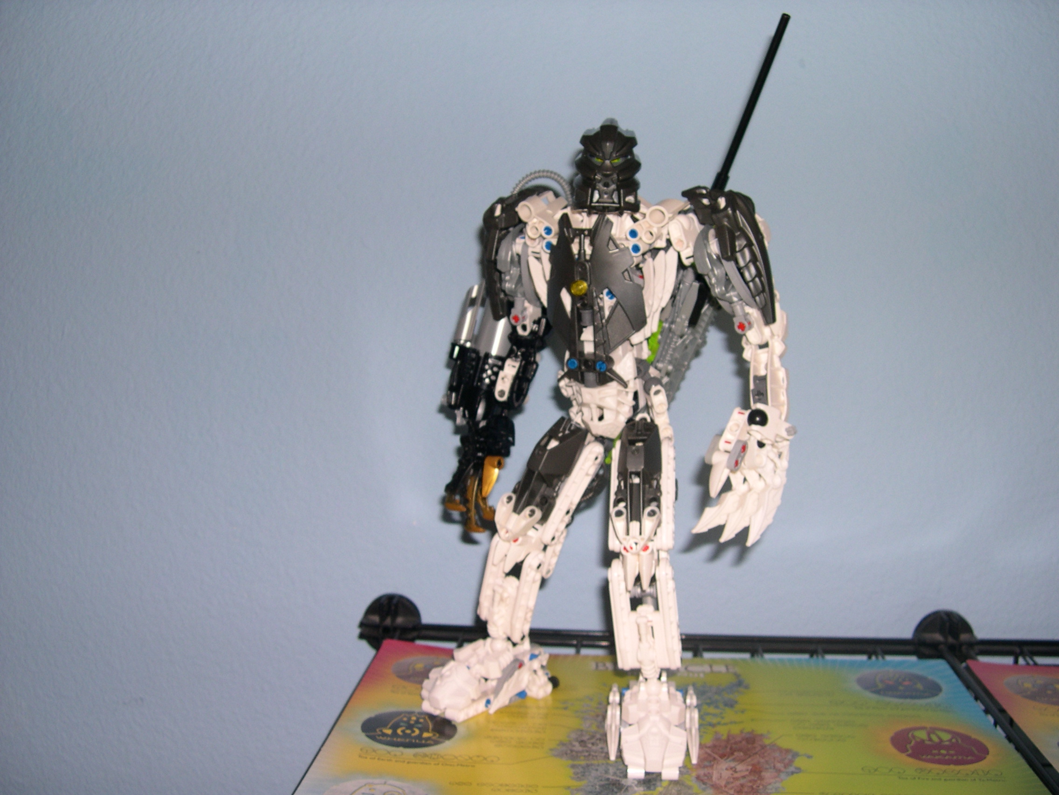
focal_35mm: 38
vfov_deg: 37.7
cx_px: 530
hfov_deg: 49.0
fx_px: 1163
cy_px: 398
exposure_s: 1/60
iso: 100
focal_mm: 8
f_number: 2.8
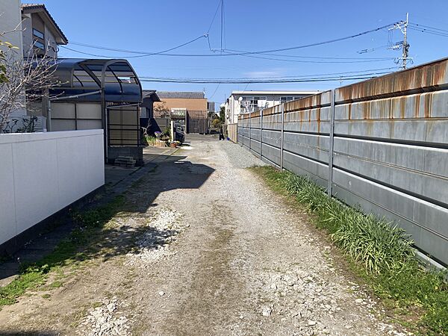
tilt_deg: -6.4
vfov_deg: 49.7
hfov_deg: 63.4
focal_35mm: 28
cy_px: 168
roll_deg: -1.5
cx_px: 224
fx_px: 362
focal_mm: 3.99
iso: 20
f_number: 1.8
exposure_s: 1/2208
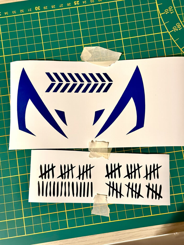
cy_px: 122
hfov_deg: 30.3
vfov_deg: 39.7
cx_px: 92
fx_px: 340
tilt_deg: -82.7
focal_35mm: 48
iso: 640
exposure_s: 1/40
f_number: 1.78
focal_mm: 6.86
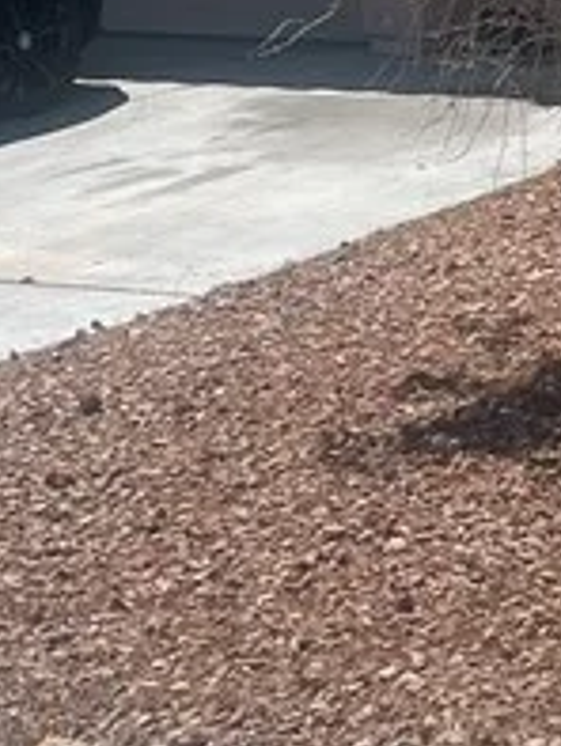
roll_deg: +1.7
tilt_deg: -5.2
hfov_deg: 10.8
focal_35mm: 135
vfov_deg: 14.5
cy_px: 102
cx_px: 682
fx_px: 2914
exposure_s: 1/5076
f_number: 1.6
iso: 50
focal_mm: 5.1
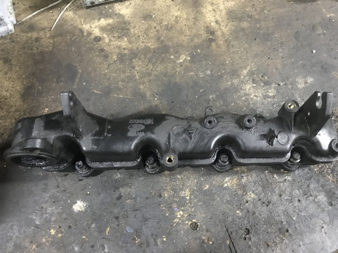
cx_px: 169
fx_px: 273
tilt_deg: -69.3
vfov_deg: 49.7
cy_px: 126
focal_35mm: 28
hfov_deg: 63.5
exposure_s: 1/4
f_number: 1.8
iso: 100
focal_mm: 3.99
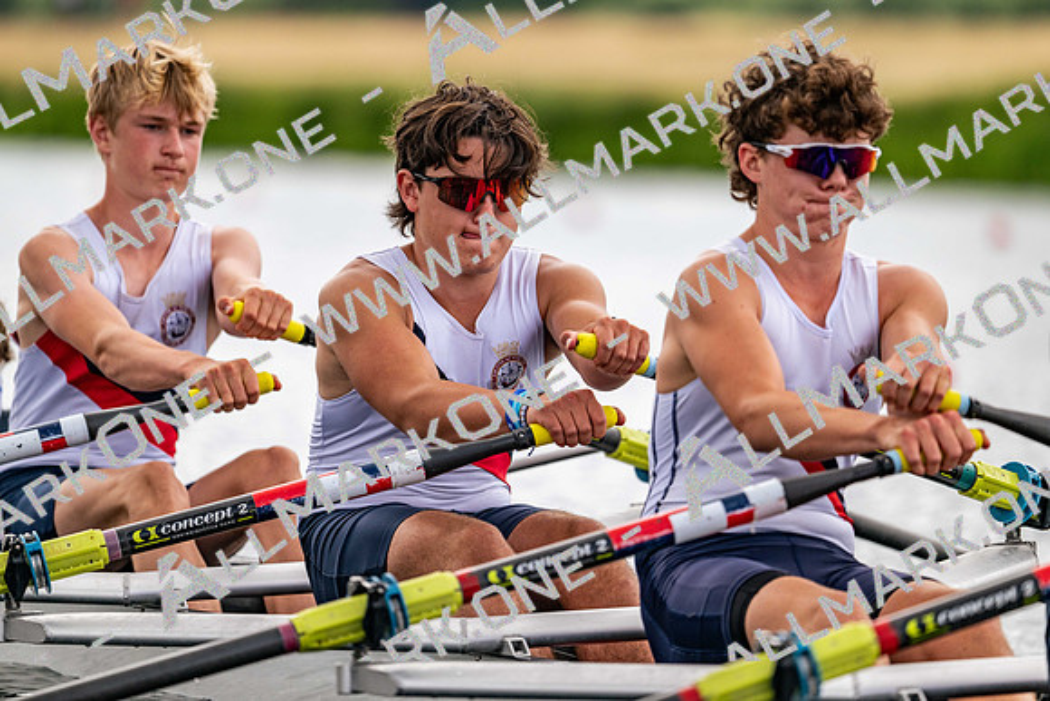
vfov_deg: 3.4
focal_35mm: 400
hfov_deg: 5.2
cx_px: 525
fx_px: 11669
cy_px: 350
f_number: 4.5
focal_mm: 400
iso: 450
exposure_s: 1/2500
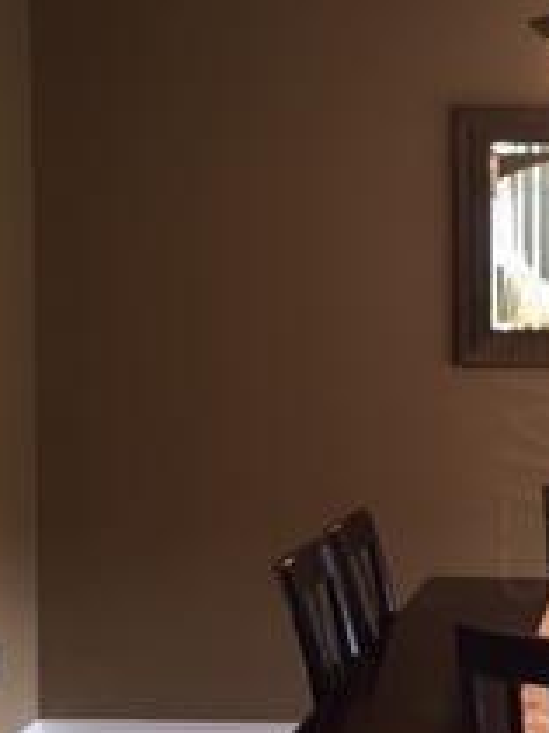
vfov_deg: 22.3
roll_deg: -0.5
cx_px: 546
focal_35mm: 88
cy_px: 389
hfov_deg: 16.4
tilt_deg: -3.6
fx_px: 1863
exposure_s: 1/30
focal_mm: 4.15
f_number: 2.2
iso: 80
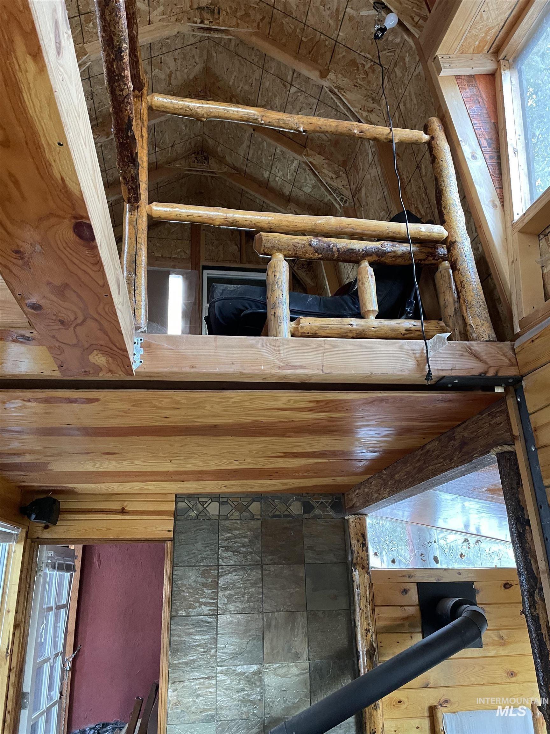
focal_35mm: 26
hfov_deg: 53.1
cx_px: 275
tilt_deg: +20.8
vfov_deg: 67.3
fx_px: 551
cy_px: 367
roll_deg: +0.9
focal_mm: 4.2
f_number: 1.6
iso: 400
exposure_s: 1/60
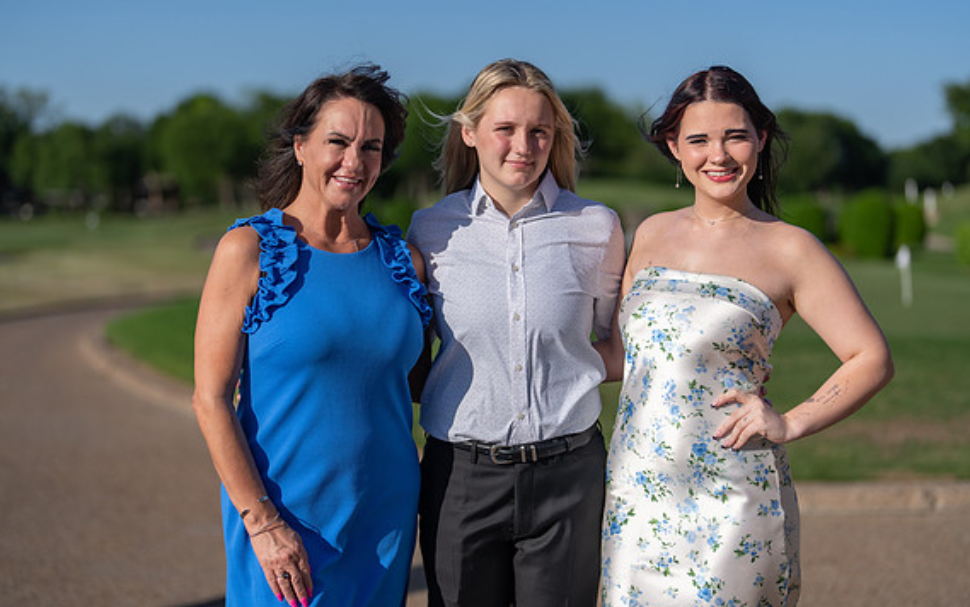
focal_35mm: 57
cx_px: 488
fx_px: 1507
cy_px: 285
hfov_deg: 35.7
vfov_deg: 22.8
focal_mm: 50
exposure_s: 1/12800
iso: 100
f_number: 1.2
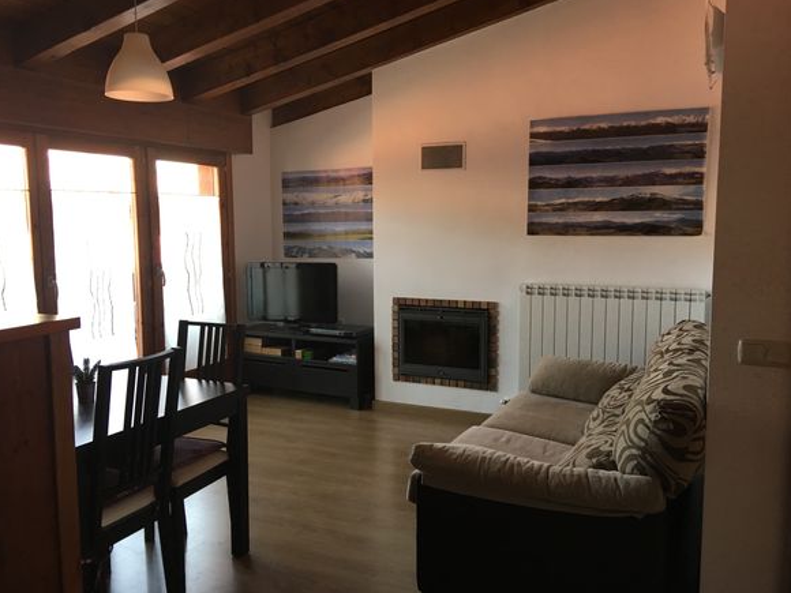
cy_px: 290
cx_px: 396
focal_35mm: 30
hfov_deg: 60.0
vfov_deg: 46.8
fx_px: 686
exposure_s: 1/33
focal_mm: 4.15
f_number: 2.2
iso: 64
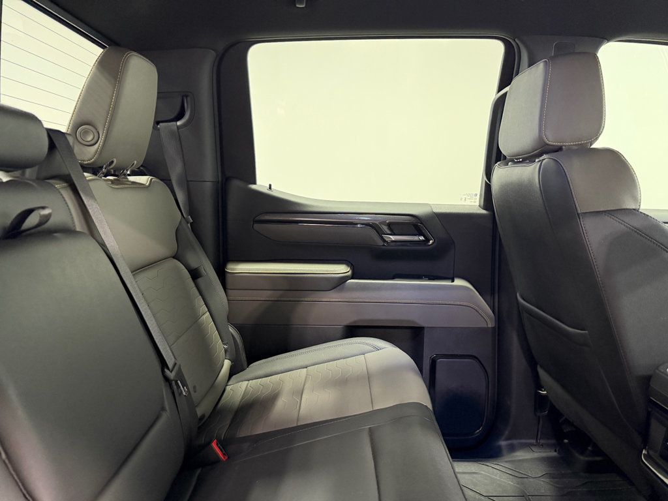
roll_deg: +0.3
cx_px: 334
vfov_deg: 56.8
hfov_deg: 71.6
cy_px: 250
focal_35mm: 24
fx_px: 463
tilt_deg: -8.2
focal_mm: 6.76
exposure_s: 1/50
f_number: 1.78
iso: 320
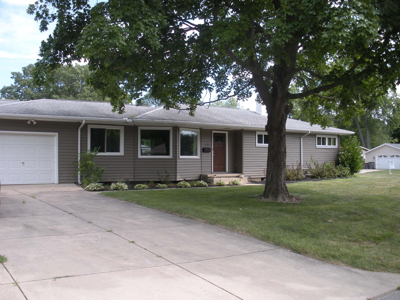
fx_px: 416
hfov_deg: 51.4
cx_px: 200
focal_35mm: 36
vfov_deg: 39.7
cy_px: 150
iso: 64
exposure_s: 1/198
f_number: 3.5
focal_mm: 6.3
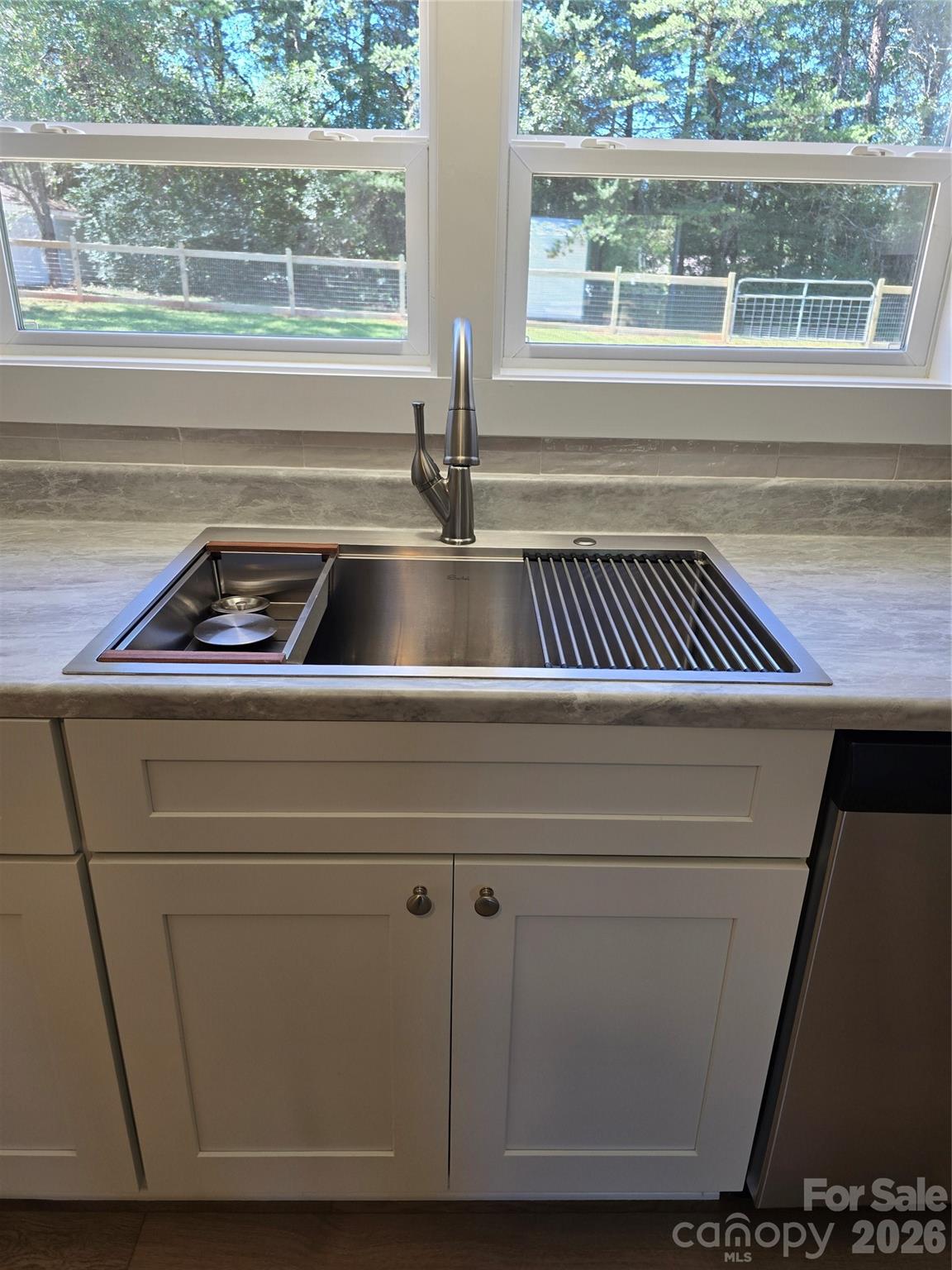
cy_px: 635
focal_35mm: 23
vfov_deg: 73.9
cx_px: 476
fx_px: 843
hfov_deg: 58.9
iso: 50
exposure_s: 1/120
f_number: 1.7
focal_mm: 6.3
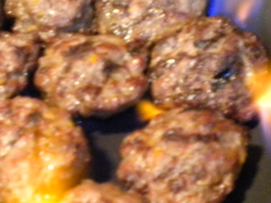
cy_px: 133
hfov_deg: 22.0
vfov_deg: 16.6
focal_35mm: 89
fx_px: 697
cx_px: 115
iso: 800
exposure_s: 1/4.4
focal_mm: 6.3
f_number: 3.1
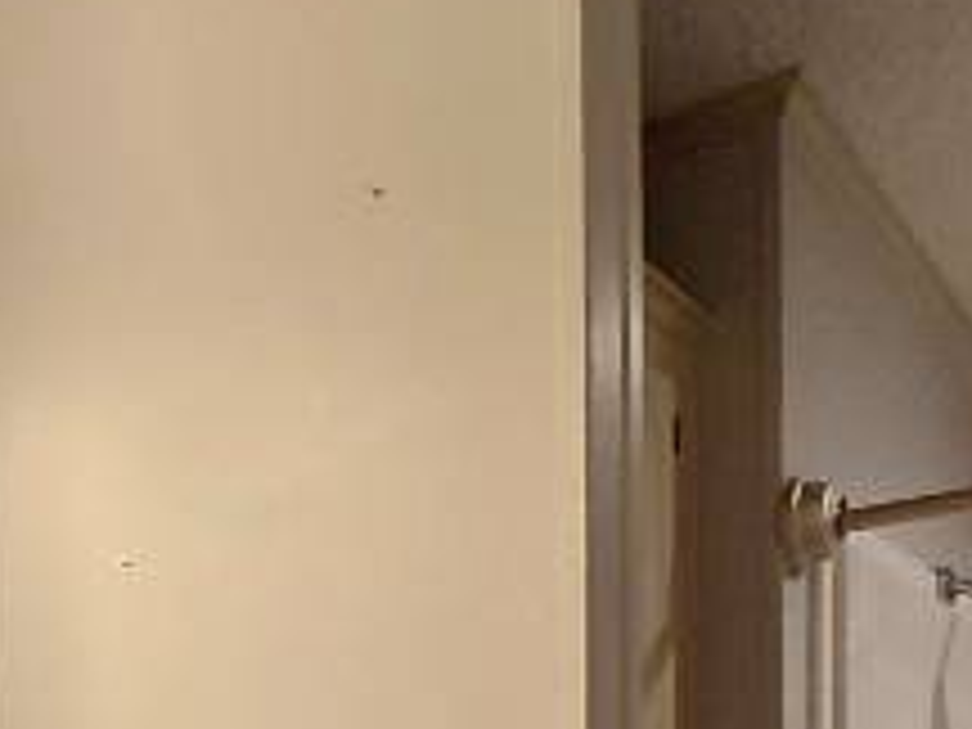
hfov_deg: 30.6
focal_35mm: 63
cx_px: 378
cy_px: 1154
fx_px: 1769
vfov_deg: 19.6
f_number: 2.2
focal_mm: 1.64
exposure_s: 1/50
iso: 50
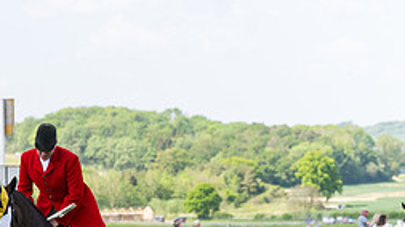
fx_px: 2104
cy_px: 315
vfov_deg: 6.1
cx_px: -13
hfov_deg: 10.9
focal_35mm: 196
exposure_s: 1/1250
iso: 400
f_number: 5
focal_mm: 70
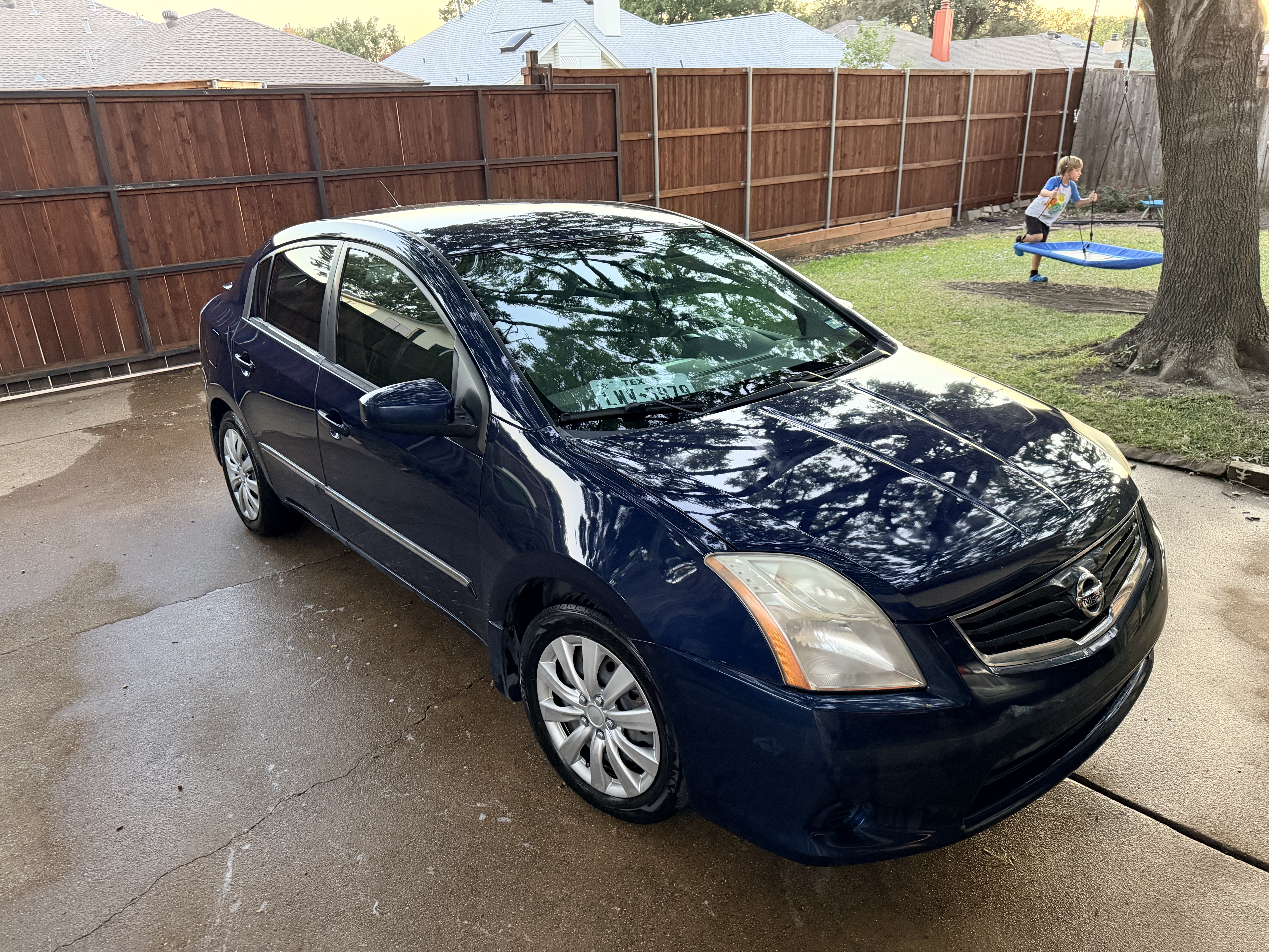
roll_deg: +1.7
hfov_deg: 71.6
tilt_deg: -23.1
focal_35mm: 24
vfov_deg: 56.8
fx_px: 880
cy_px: 476
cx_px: 634
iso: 800
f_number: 1.78
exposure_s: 1/48
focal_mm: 6.76
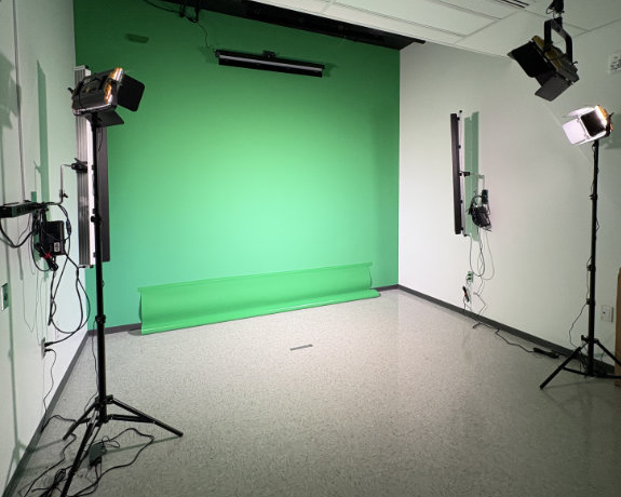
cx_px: 315
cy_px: 210
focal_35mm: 19
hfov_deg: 83.3
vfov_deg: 70.4
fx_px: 349
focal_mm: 2.2
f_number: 2.2
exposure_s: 1/60
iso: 250
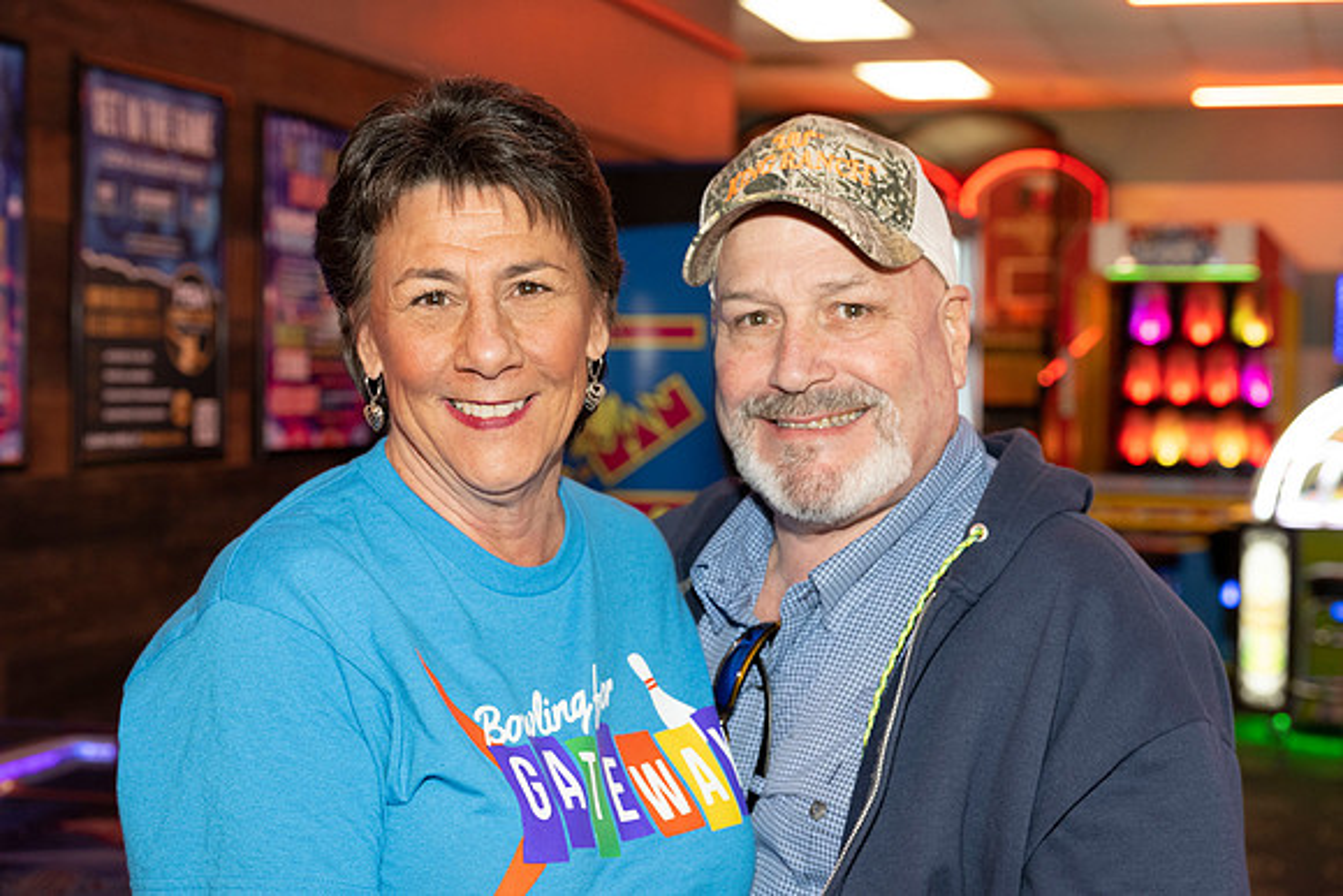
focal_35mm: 62
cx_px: 672
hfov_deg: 32.4
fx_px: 2313
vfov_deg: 21.9
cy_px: 448
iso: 1600
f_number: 5.6
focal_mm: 62
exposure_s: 1/80
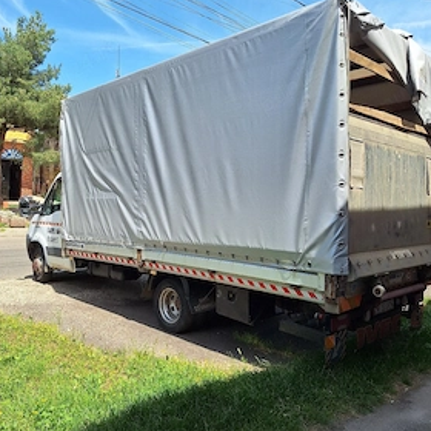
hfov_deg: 55.6
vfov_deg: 55.6
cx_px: 220
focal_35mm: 29
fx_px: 409
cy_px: 214
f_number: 1.8
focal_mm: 5.54
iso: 40
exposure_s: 1/2000
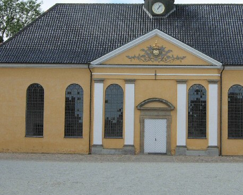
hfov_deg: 27.4
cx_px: 154
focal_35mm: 69
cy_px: 56
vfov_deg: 22.0
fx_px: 497
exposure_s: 1/256
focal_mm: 7.5
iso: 50
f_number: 6.1
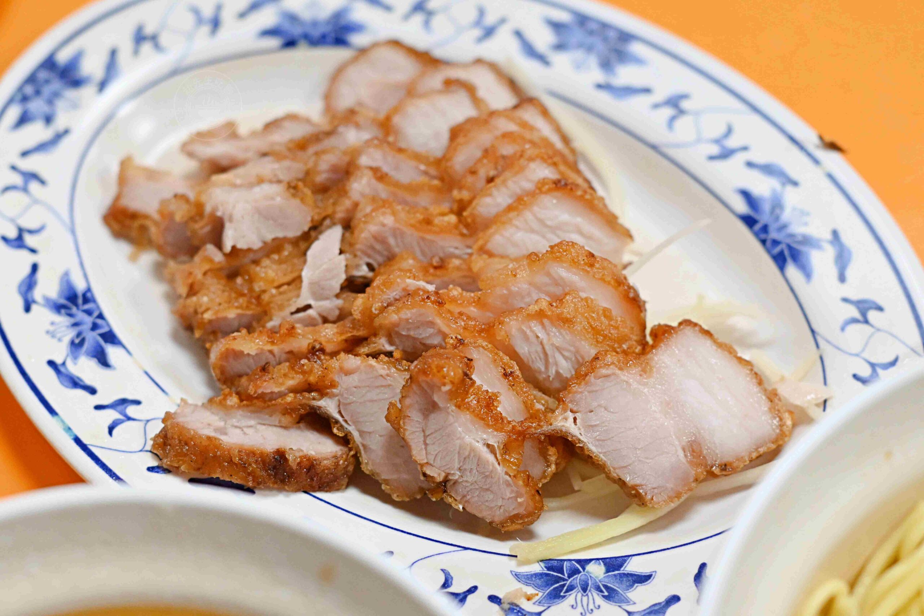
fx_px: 1925
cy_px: 308
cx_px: 462
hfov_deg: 27.0
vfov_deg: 18.2
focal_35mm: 75
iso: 1250
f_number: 3.2
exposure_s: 1/200
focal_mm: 50
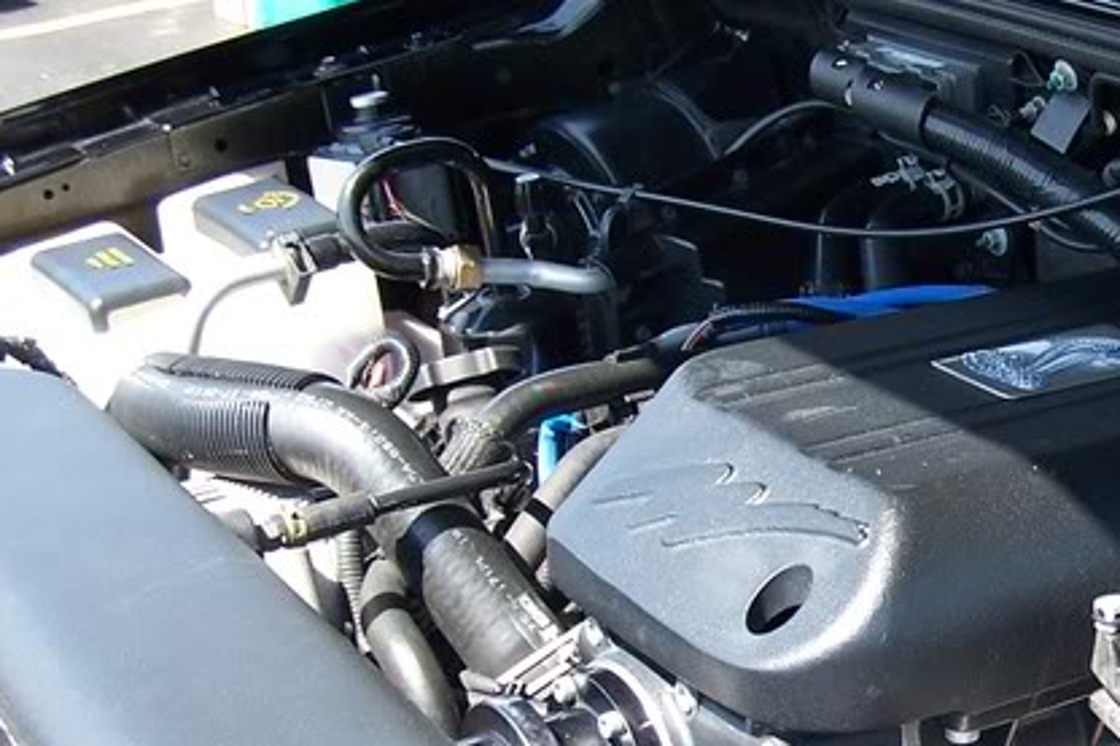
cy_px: 592
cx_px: 1007
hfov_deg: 25.8
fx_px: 2363
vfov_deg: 17.8
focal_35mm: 76
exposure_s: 1/180
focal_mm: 6.3
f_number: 2.8
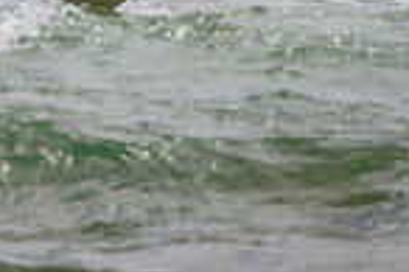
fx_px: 24841
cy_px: -99
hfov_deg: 0.9
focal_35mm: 2189
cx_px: -666
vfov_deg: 0.6
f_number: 5.6
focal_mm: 400
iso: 200
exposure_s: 1/2000
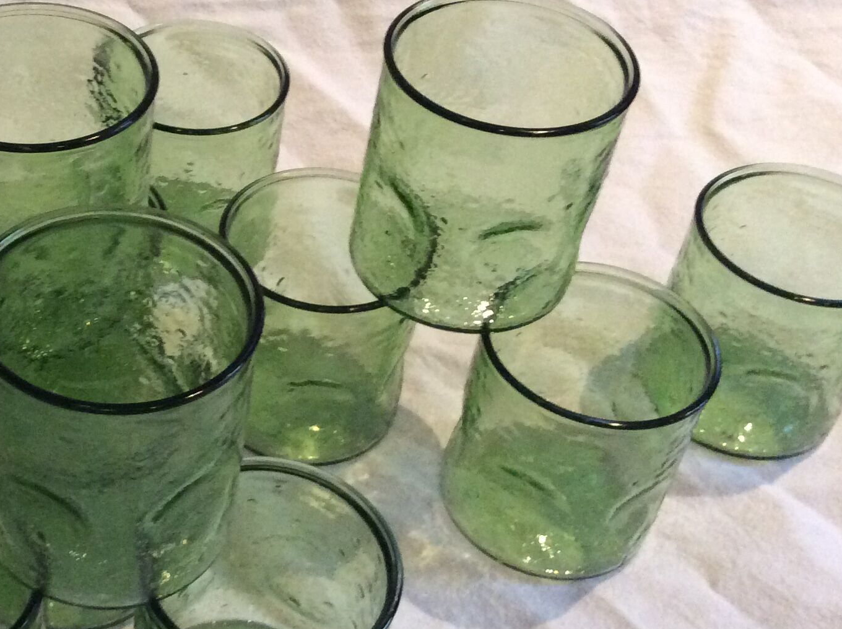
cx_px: 103
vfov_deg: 24.0
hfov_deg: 30.5
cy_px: 321
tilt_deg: -46.2
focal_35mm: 61
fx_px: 1482
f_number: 2.4
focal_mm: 3.3
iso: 250
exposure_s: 1/25
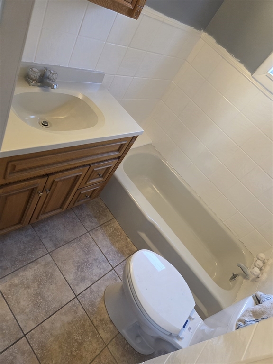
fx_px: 242
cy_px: 182
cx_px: 136
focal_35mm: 23
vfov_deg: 73.9
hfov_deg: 58.9
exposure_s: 1/120
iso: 400
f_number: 1.7
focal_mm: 6.3
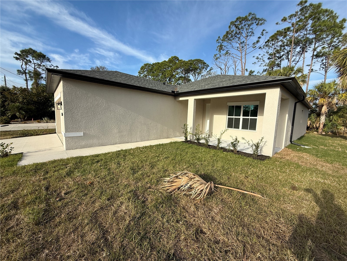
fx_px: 140
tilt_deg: -4.4
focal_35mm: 14
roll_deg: -2.2
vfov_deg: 85.7
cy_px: 130
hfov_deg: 102.1
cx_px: 174
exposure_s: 1/1698
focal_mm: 2.22
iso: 50
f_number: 2.2
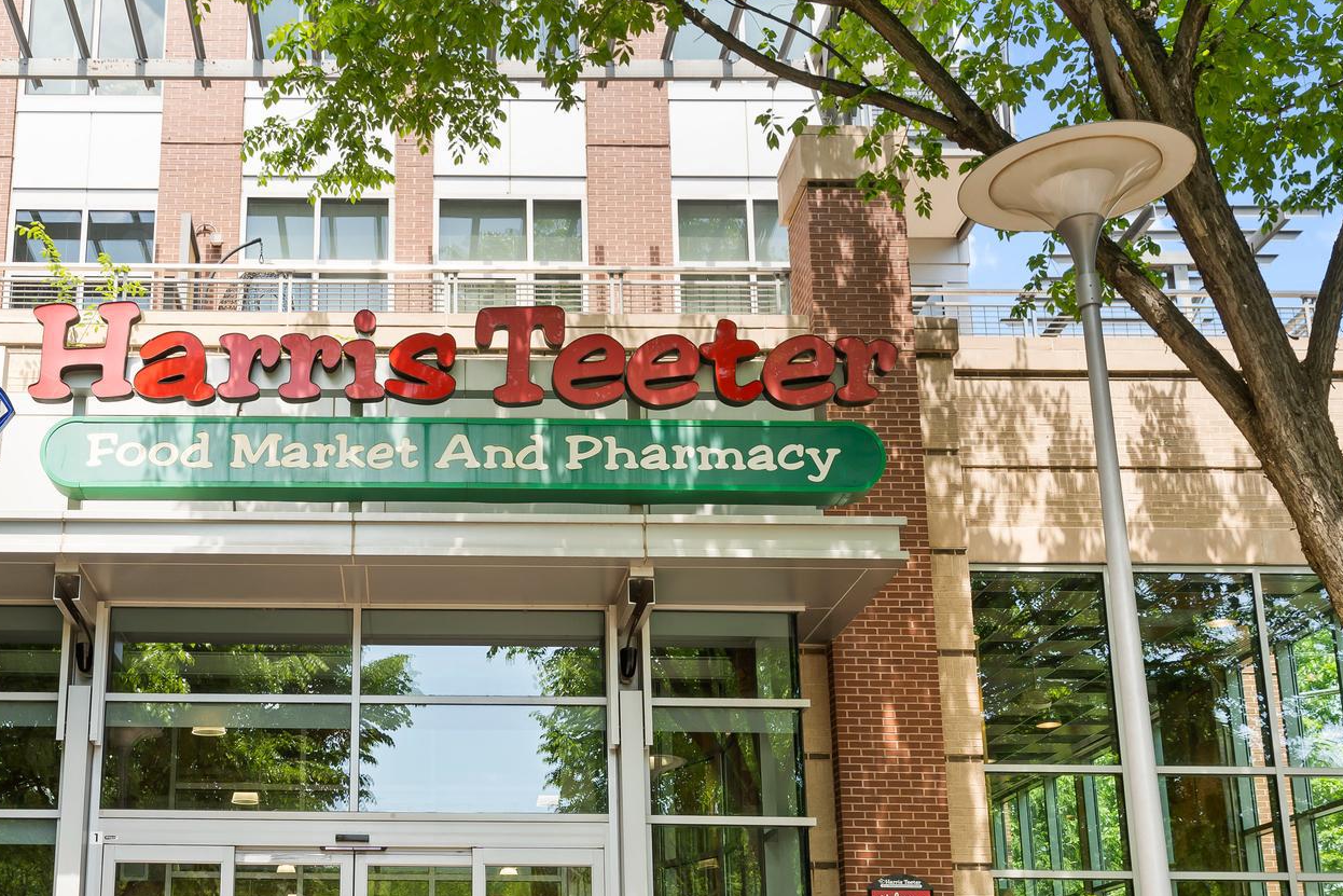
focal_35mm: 46
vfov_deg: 28.9
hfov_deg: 41.9
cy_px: 654
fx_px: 1716
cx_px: 398
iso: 100
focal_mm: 28
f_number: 8
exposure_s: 1/20
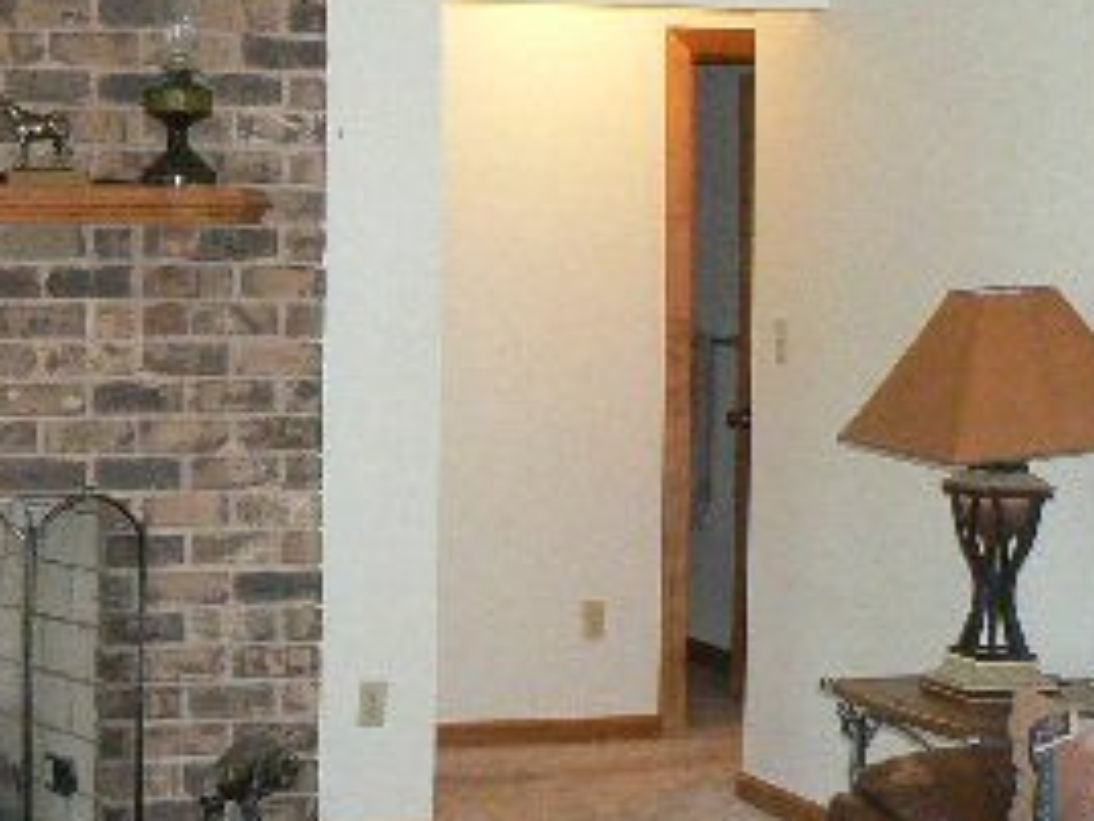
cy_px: 270
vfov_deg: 17.1
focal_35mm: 86
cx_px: -29
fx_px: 2718
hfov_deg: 21.8
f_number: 2.8
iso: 320
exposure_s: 1/30
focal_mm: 6
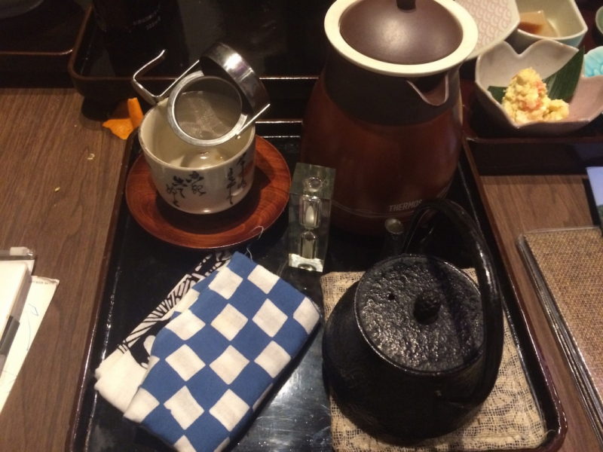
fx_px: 505
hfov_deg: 61.7
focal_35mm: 29
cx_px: 302
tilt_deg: -54.3
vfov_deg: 48.2
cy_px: 226
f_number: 2.2
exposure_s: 1/20
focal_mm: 4.15
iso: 320
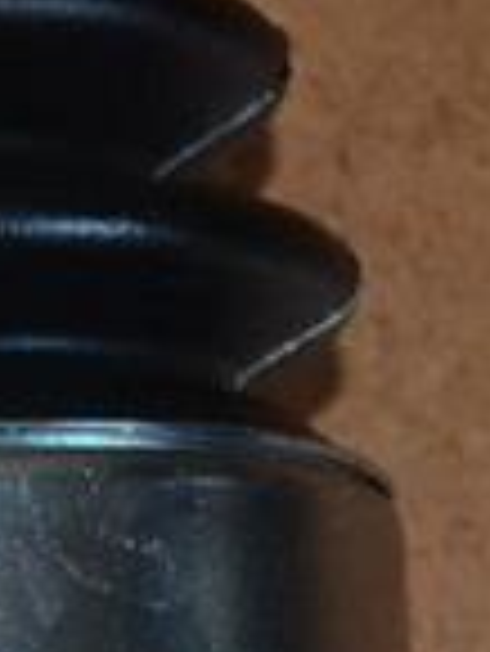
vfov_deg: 5.7
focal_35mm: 348
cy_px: 724
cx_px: -962
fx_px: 6558
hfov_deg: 4.1
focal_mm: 26
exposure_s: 1/60
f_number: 4.2
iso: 640
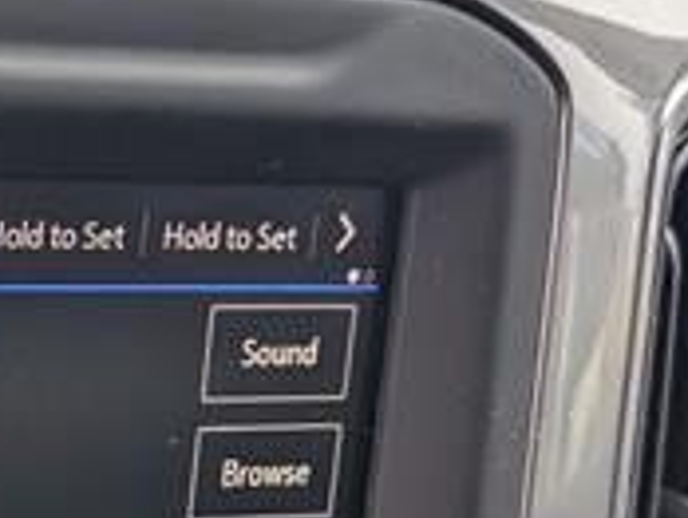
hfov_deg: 10.8
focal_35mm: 180
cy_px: 696
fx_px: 3582
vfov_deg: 8.1
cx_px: -123
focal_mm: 6.9
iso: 332
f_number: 1.68
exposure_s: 1/1250
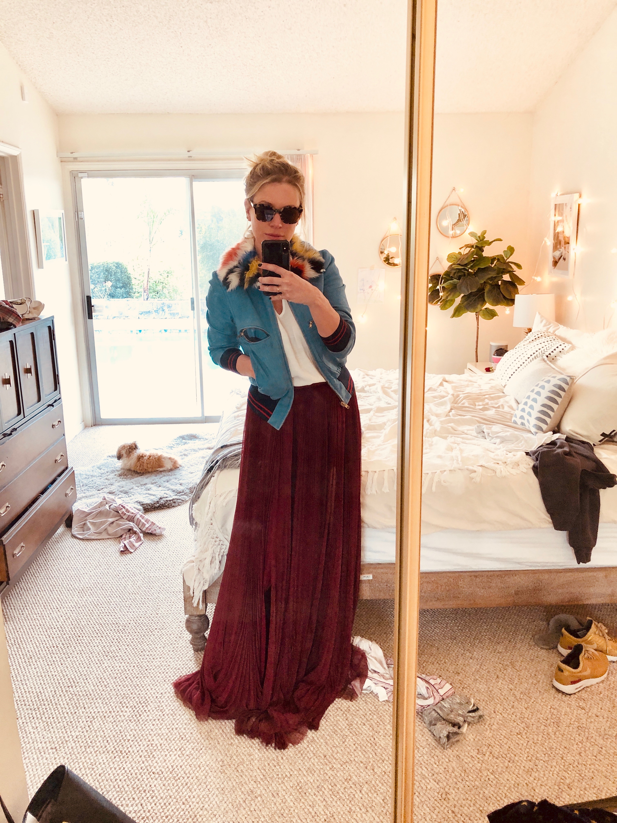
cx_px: 308
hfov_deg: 49.7
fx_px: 665
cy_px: 412
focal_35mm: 28
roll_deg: +1.5
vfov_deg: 63.4
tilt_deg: -12.4
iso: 32
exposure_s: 1/30
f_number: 1.8
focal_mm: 4
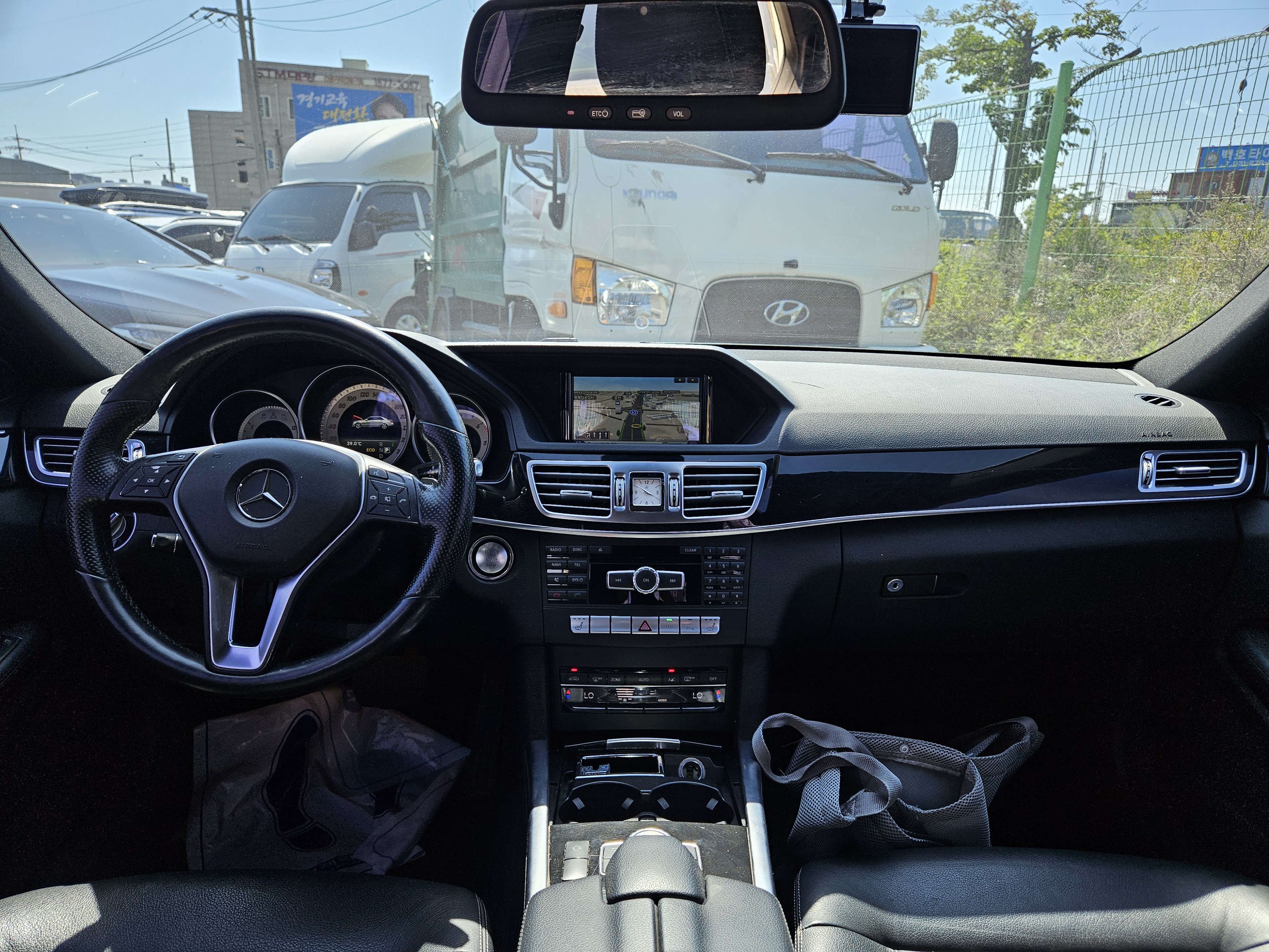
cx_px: 634
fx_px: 843
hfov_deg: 73.9
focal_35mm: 23
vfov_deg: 58.9
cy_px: 476
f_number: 1.8
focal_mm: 5.4
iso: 25
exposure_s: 1/182
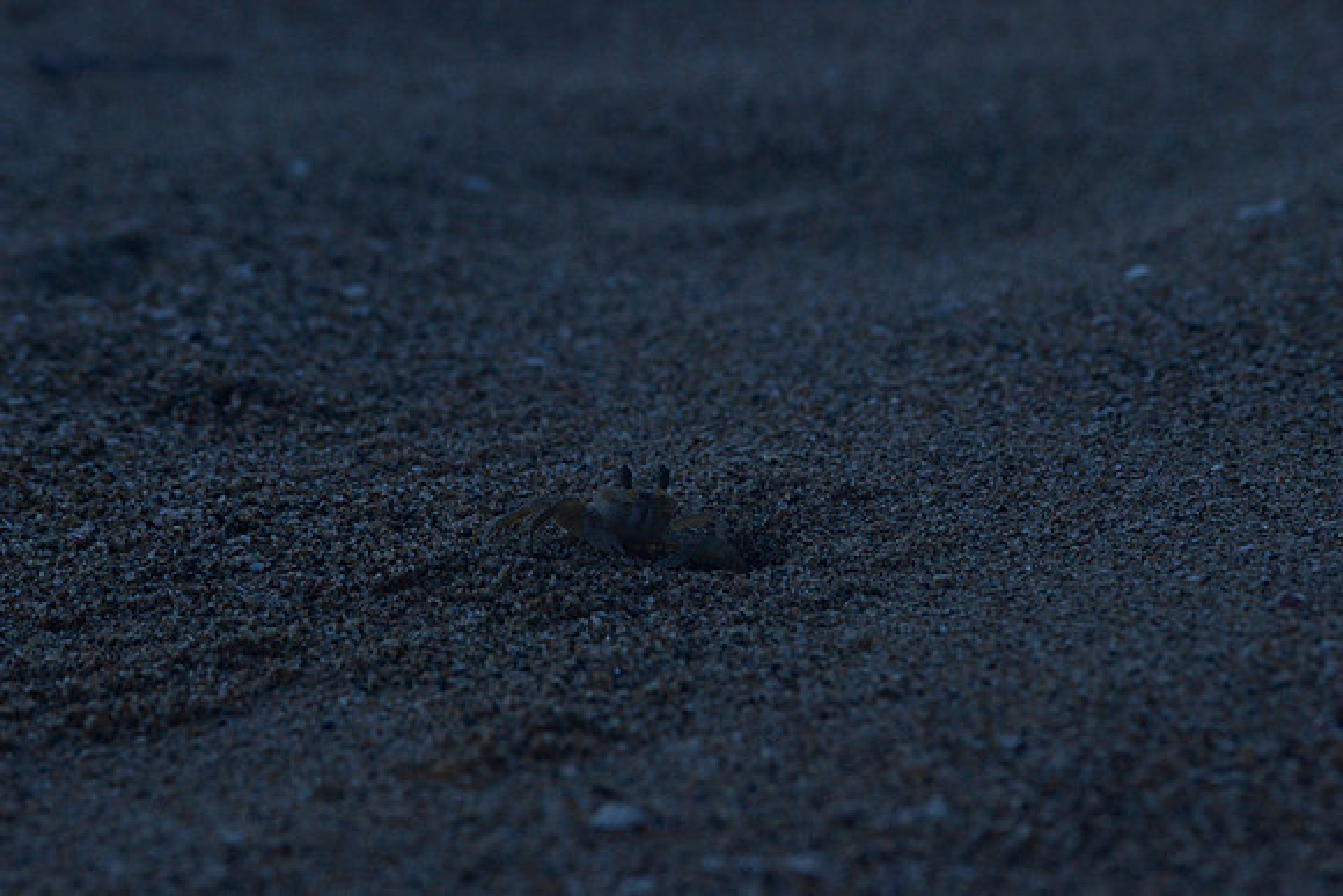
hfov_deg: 9.5
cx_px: 672
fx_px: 8115
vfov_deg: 6.3
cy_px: 448
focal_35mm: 218
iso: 800
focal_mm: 145
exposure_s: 1/1000
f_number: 10
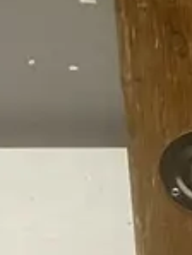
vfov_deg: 10.2
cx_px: 511
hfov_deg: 7.1
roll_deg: -2.3
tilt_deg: -20.2
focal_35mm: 192
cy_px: -39
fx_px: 1418
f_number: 1.8
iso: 80
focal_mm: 3.99
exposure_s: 1/50
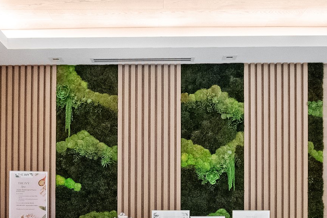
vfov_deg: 31.7
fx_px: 363
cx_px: 134
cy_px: 200
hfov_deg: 48.2
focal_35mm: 40
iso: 14400
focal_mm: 11.5
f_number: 8
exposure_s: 1/20
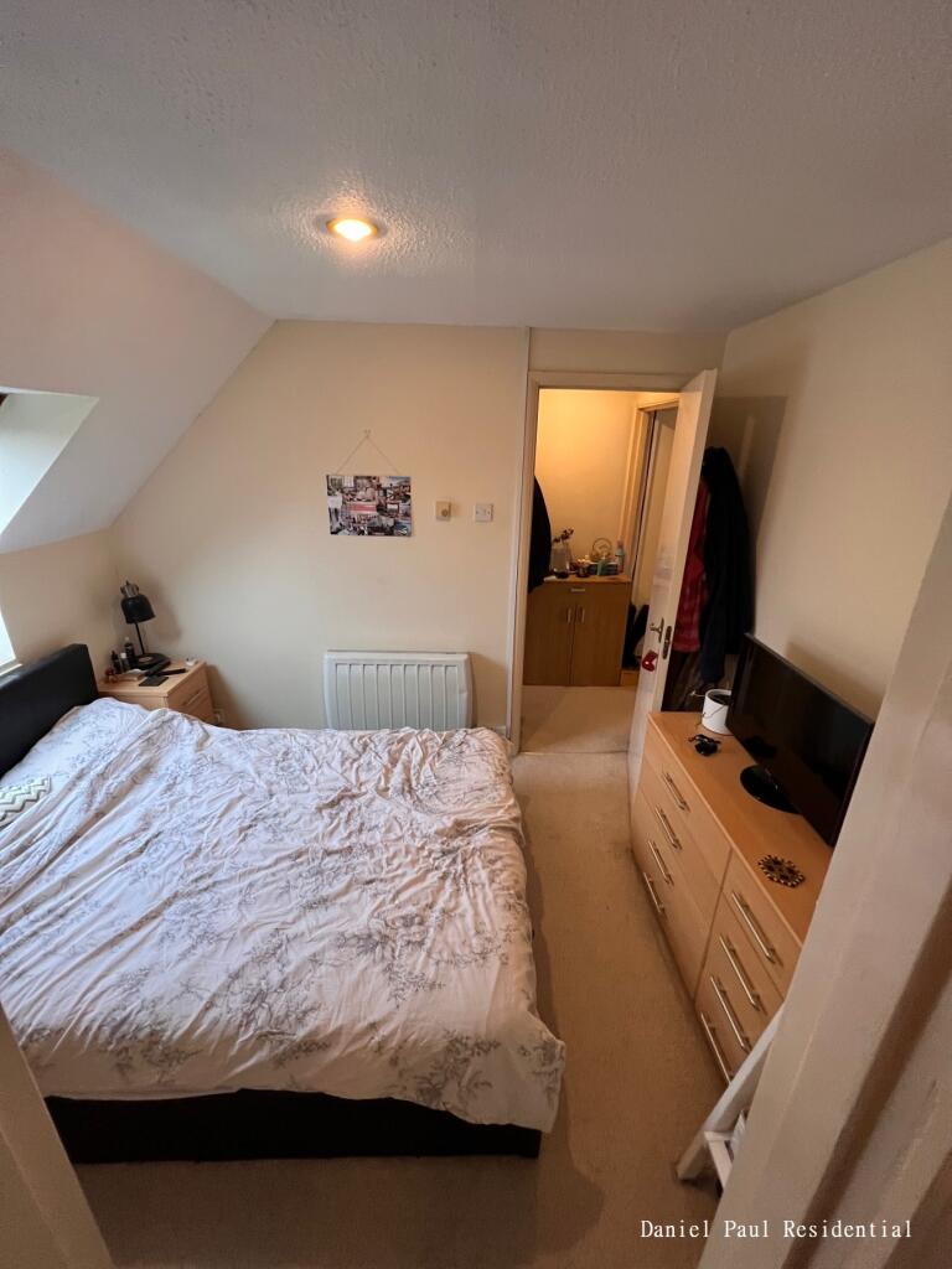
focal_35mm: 13
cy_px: 634
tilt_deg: -20.9
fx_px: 477
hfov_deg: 89.9
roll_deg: -1.8
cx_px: 476
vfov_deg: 106.2
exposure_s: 1/50
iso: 250
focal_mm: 1.57
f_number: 1.8
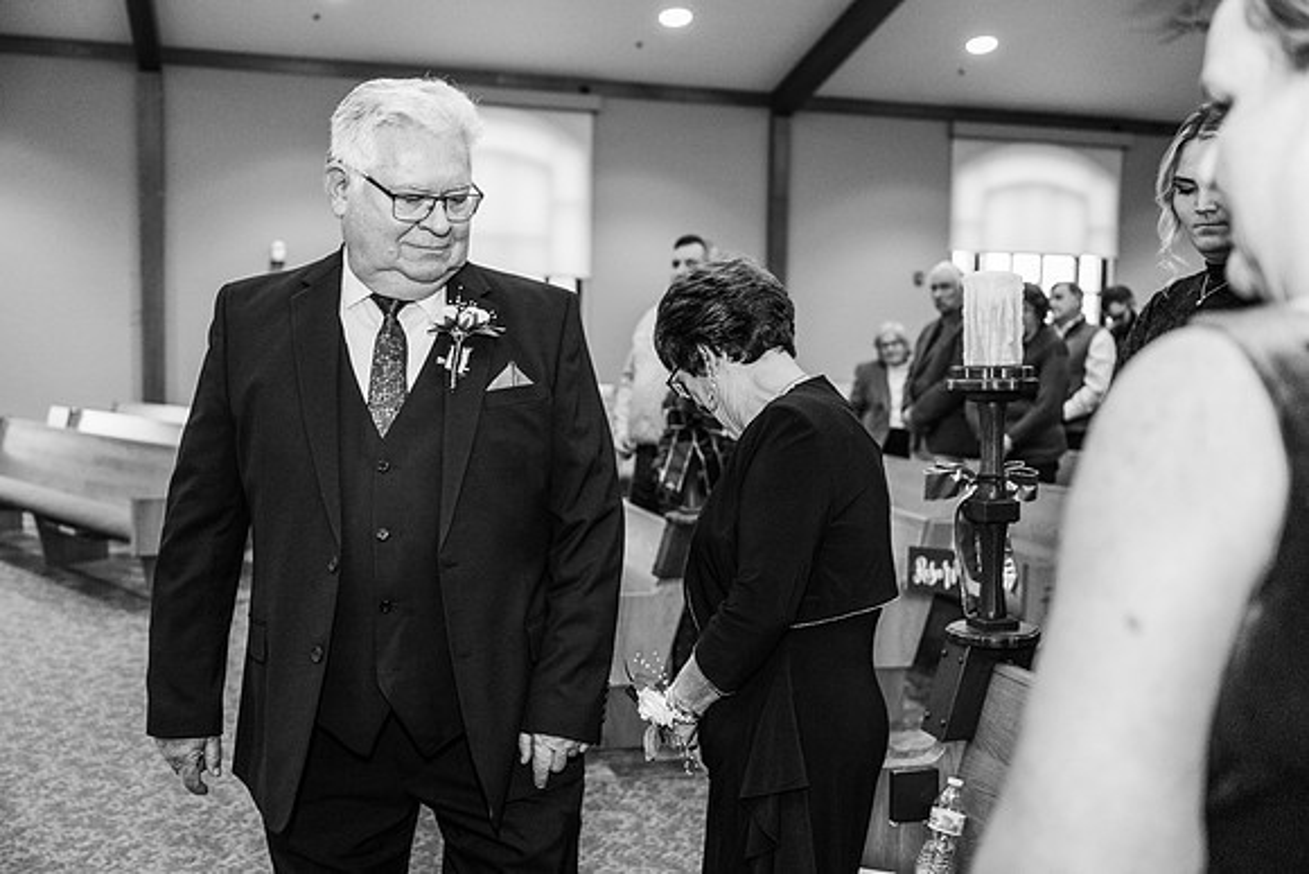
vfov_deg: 36.9
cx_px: 654
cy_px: 437
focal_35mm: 36
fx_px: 1309
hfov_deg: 53.1
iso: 2000
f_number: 2.8
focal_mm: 36
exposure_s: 1/200
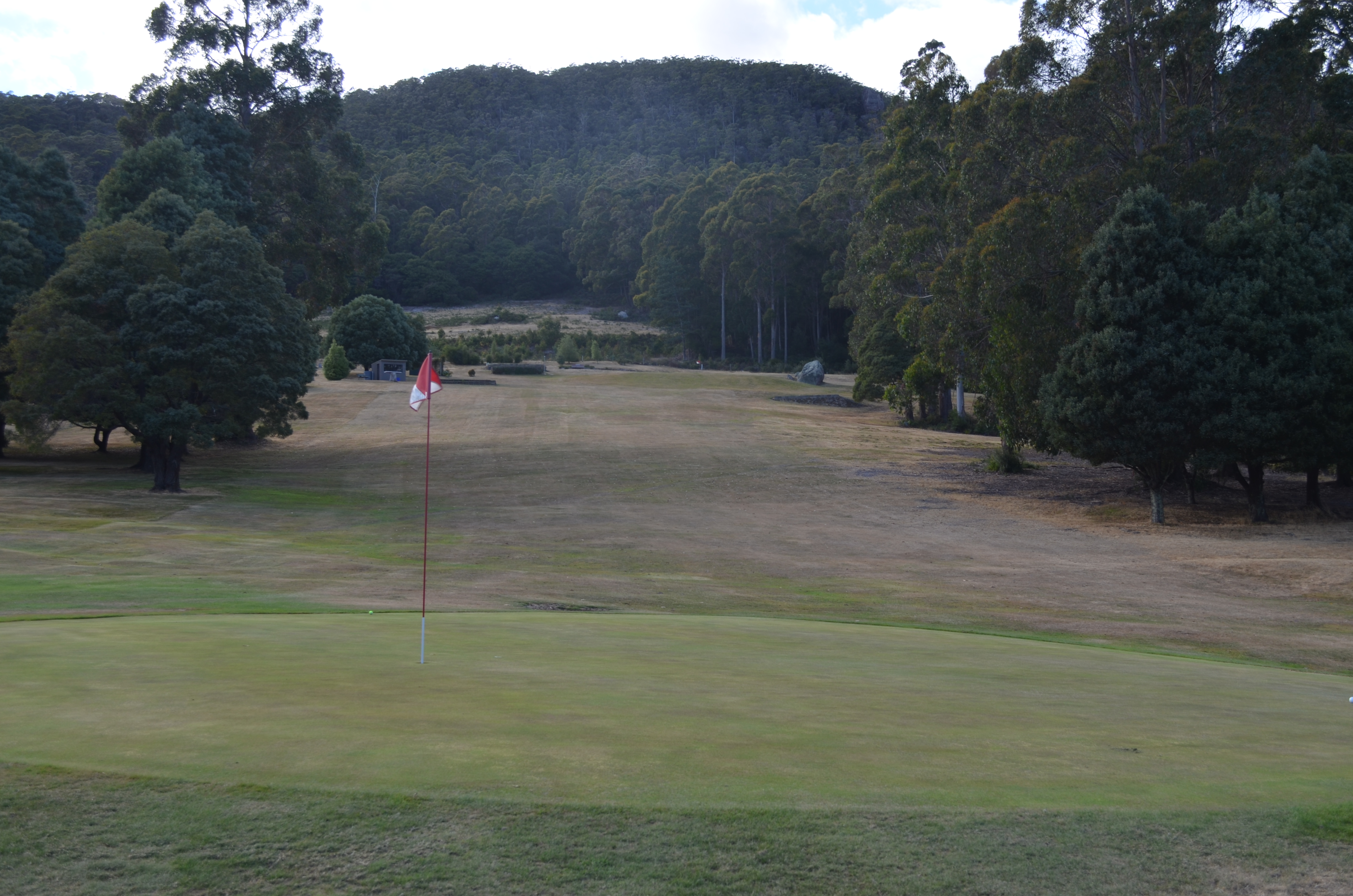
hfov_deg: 46.5
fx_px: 1575
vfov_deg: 31.8
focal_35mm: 42
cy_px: 448
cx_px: 676
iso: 100
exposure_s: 1/125
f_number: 5.6
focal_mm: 28
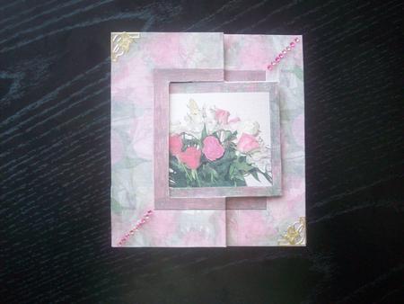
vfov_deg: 38.7
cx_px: 202
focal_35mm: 37
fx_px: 432
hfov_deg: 50.1
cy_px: 152
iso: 160
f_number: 2.8
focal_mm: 6.2
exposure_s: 1/11.1
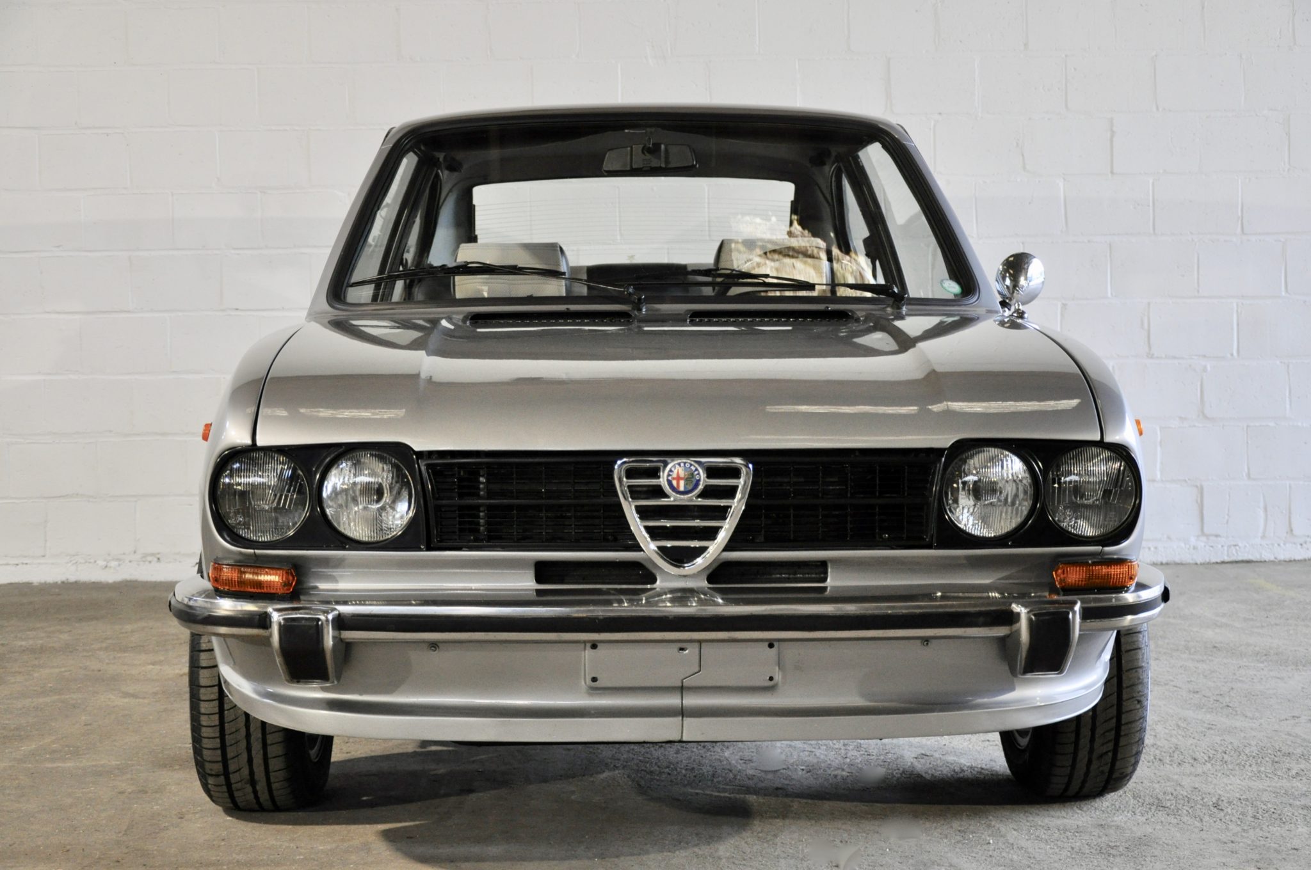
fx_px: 2073
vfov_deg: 23.7
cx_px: 656
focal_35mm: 57
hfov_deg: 35.1
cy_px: 435
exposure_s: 1/30
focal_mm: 38
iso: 800
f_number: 4.5
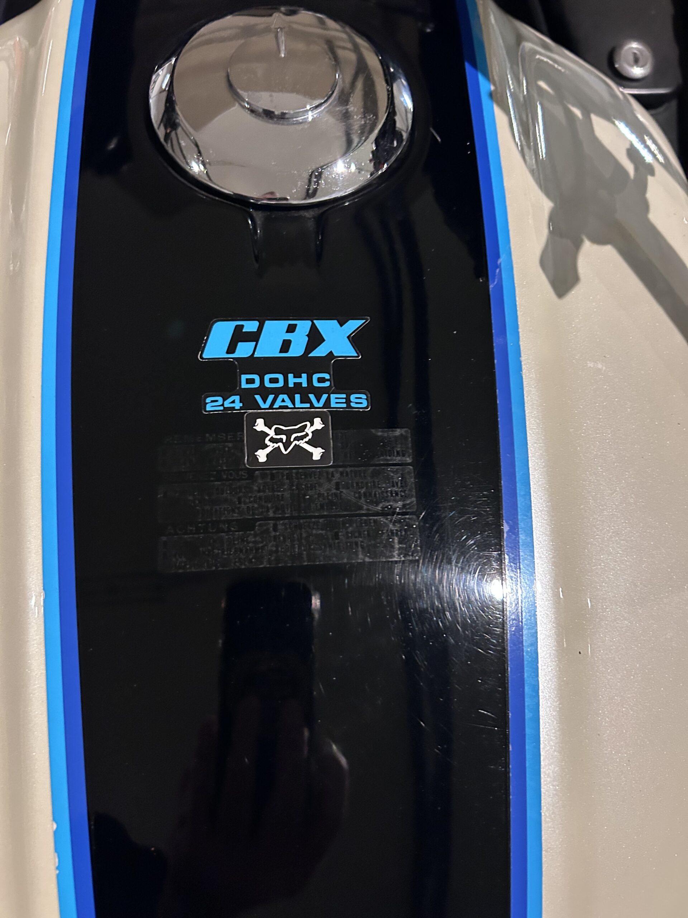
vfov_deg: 67.3
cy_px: 459
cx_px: 344
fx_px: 689
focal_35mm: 26
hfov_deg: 53.1
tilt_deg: -58.9
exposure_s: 1/33
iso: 500
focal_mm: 5.7
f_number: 1.5
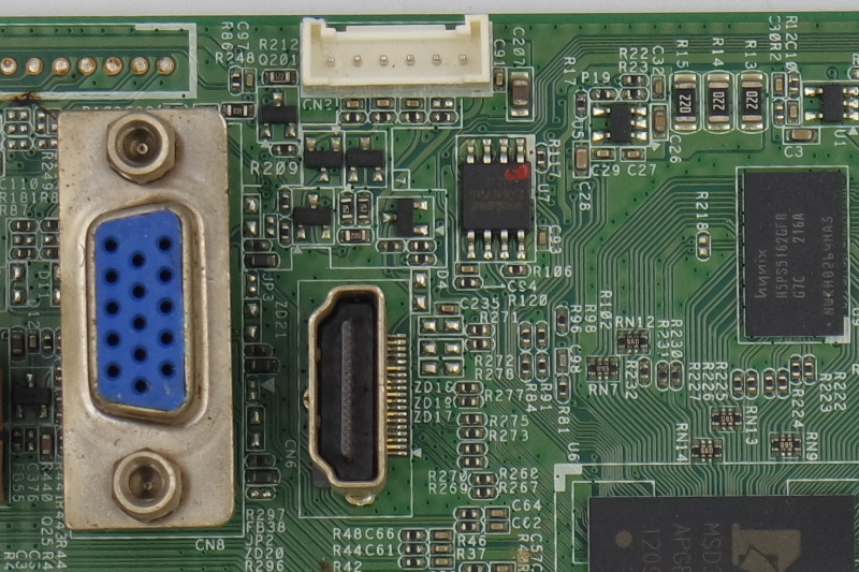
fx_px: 6393
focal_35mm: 268
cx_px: 627
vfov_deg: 5.1
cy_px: 435
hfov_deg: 7.7
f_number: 5.6
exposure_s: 1/100
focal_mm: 27
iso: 200
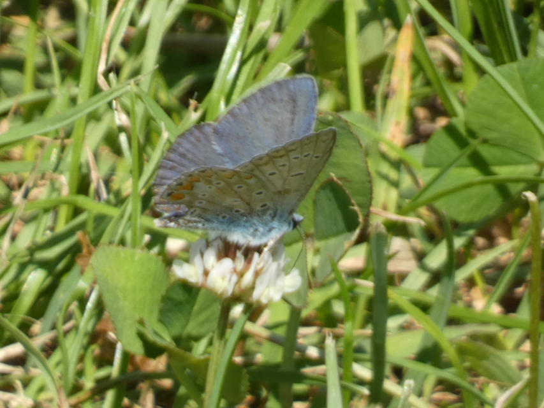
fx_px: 18374
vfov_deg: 1.3
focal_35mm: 1169
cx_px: 272
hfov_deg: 1.7
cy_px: 204
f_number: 5.8
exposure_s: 1/160
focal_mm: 209.4
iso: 80
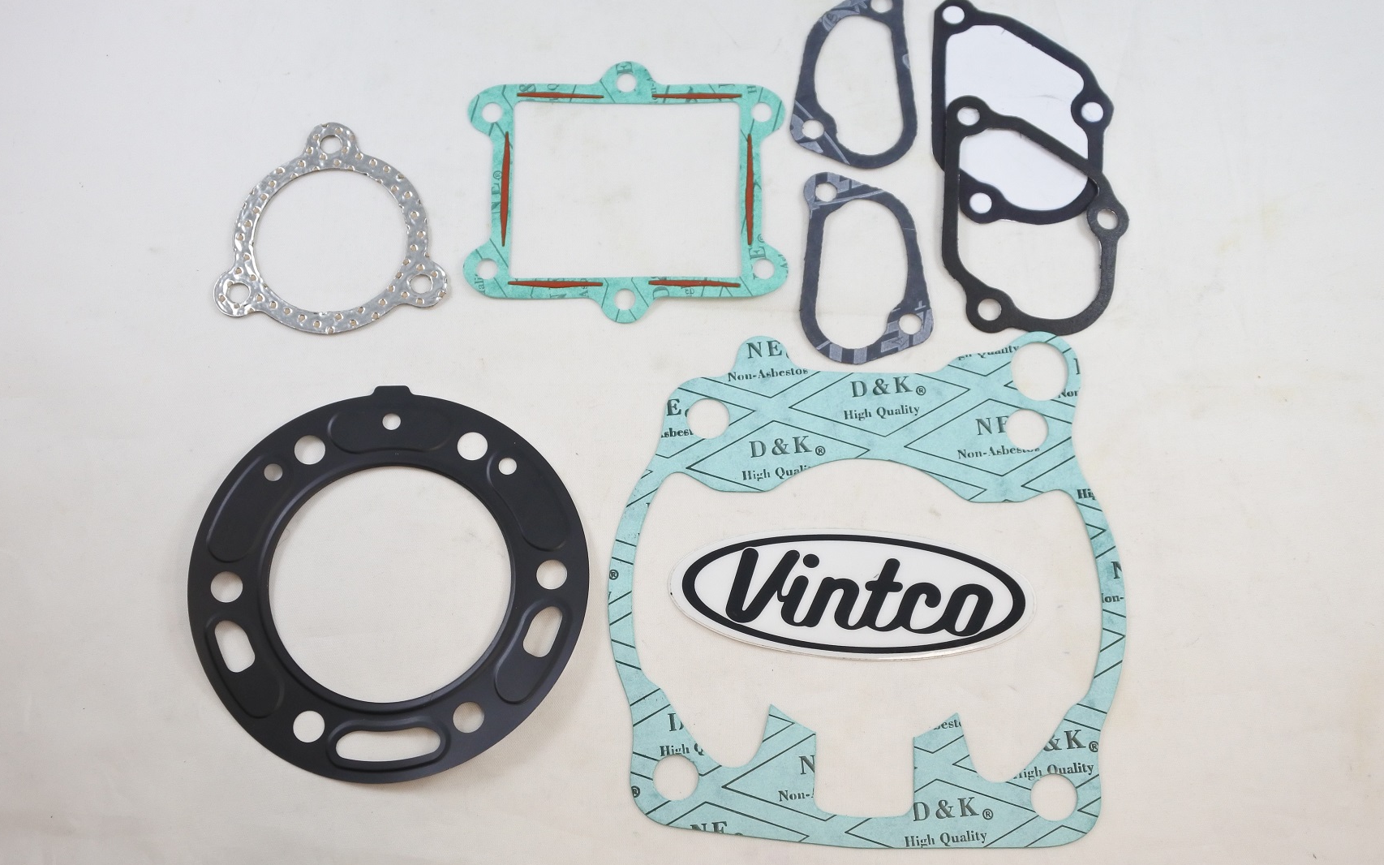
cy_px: 406
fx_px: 1546
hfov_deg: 48.2
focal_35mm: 41
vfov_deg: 31.2
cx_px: 691
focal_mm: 15
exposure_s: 1/125
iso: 450
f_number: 4.2
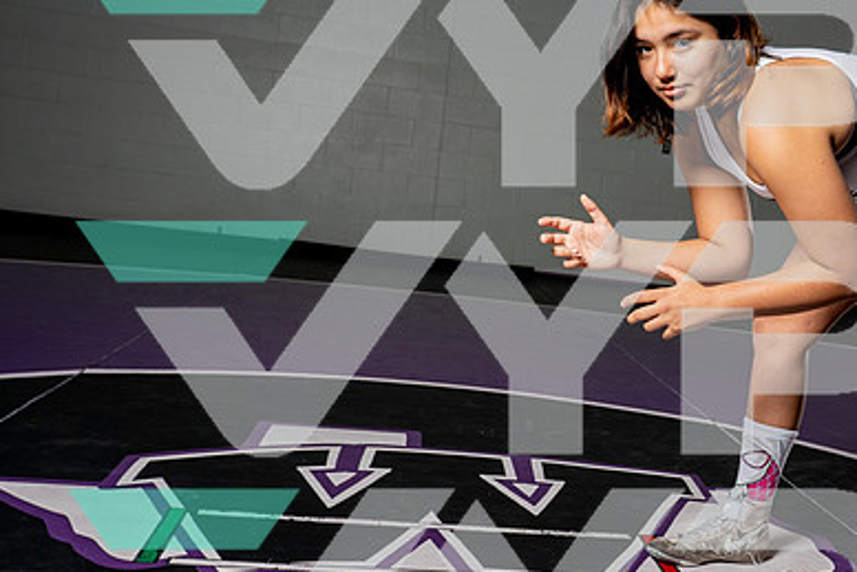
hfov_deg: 38.6
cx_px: 705
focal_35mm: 49
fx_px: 1167
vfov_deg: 27.5
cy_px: 308
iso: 400
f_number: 8
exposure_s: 1/250
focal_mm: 28
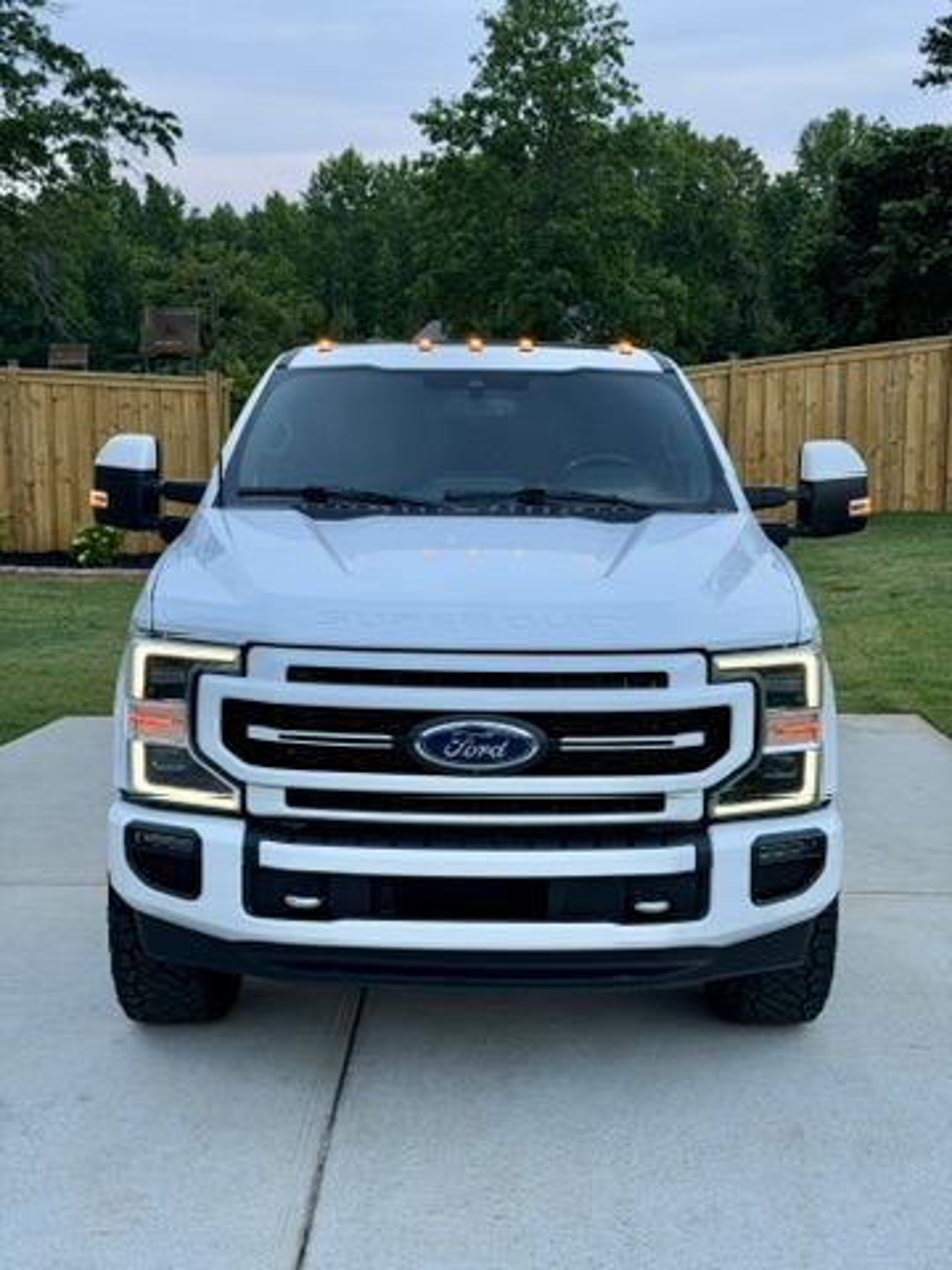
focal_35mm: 48
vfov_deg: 39.7
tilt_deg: -9.1
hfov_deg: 30.3
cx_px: 476
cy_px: 635
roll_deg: +0.8
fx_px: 1760
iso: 100
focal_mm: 6.76
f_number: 1.78
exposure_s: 1/113
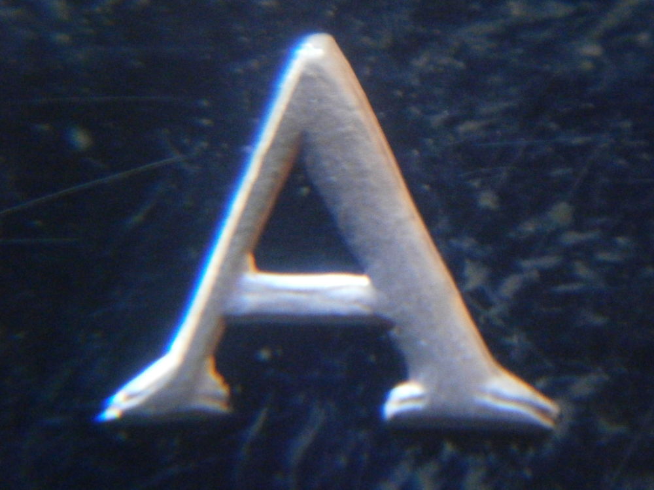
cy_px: 245
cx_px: 327
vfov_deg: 13.3
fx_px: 2097
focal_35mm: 111
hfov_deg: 17.7
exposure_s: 1/15
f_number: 5.8
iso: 1000
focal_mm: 19.6
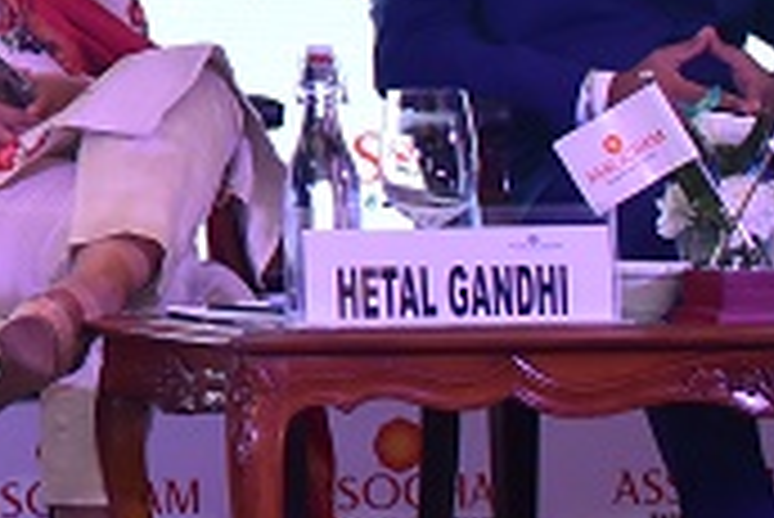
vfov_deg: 7.4
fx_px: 3916
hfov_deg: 10.3
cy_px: -331
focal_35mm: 182
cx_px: -832
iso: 640
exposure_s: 1/160
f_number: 4.5
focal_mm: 22
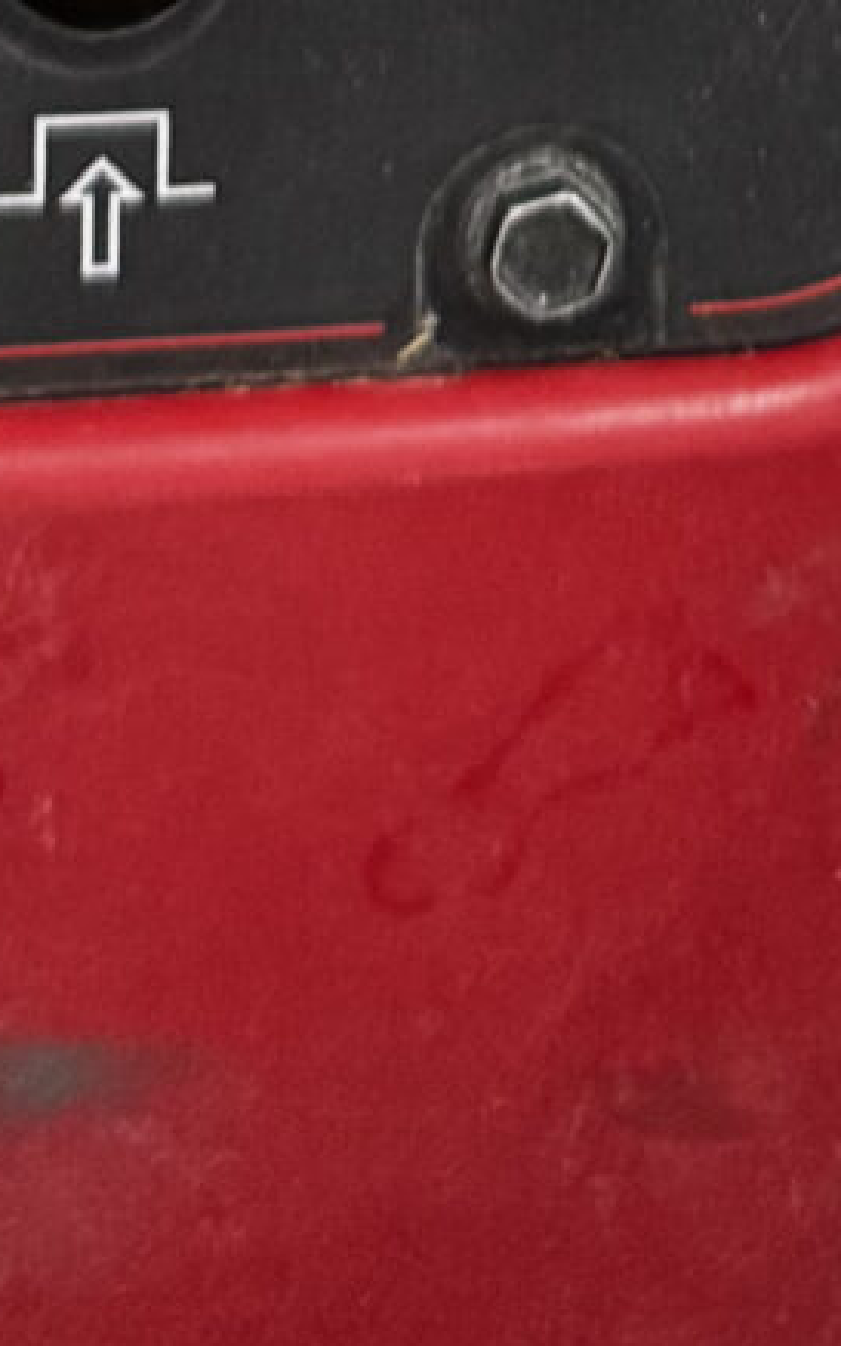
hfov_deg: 8.8
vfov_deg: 10.9
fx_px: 5466
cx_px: 422
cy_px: -2292
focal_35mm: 149
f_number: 1.78
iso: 500
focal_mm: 6.76
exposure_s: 1/60
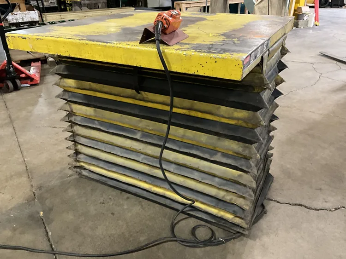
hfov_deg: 61.6
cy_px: 130
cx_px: 173
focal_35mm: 29
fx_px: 290
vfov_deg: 48.3
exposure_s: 1/32
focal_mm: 3
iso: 320
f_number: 1.8
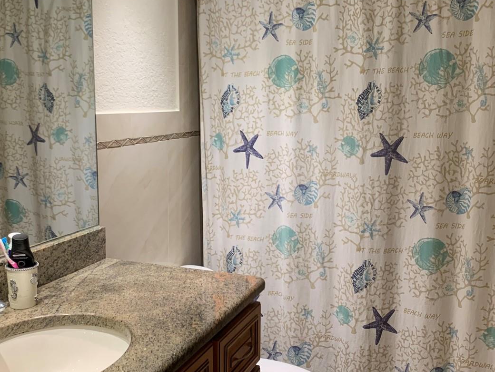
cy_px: 188
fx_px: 572
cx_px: 228
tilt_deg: -8.7
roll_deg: -0.1
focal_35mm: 40
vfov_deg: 36.0
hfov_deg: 46.8
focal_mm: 4.25
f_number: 1.8
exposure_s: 1/60
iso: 125
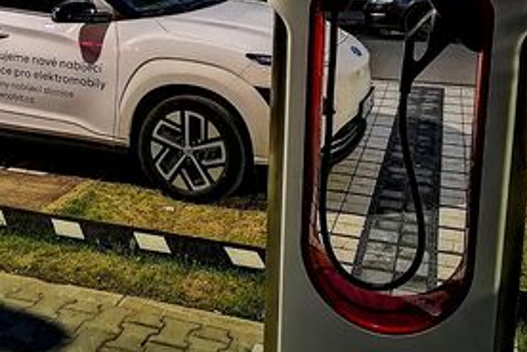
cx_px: 143
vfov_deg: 24.9
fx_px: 776
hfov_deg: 36.8
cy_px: 52
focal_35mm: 53
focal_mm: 5.3
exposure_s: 4
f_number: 1.8
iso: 640
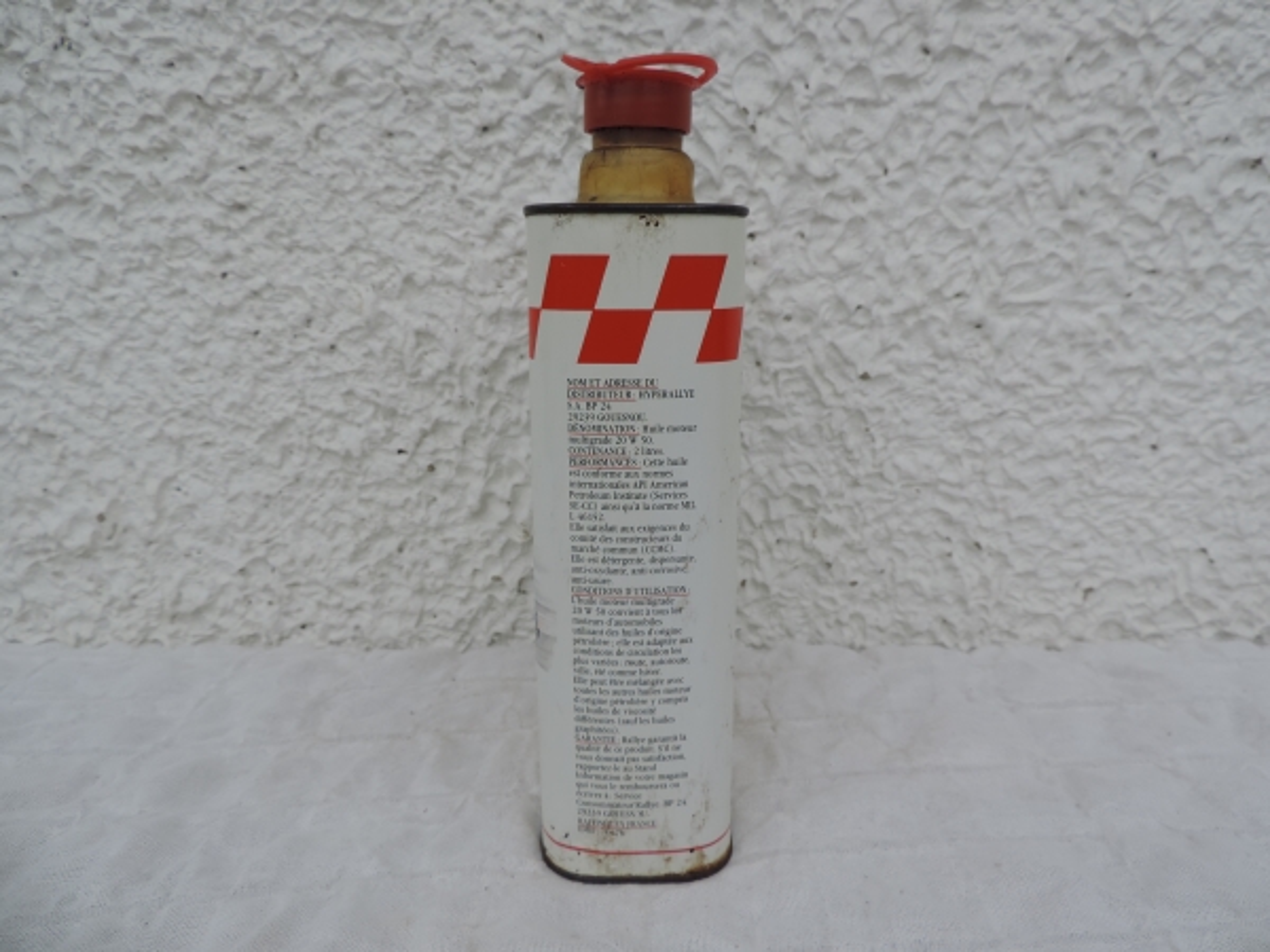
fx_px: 881
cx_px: 635
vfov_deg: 56.8
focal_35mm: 24
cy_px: 476
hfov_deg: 71.6
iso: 80
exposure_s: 1/500
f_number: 3
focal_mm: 4.3
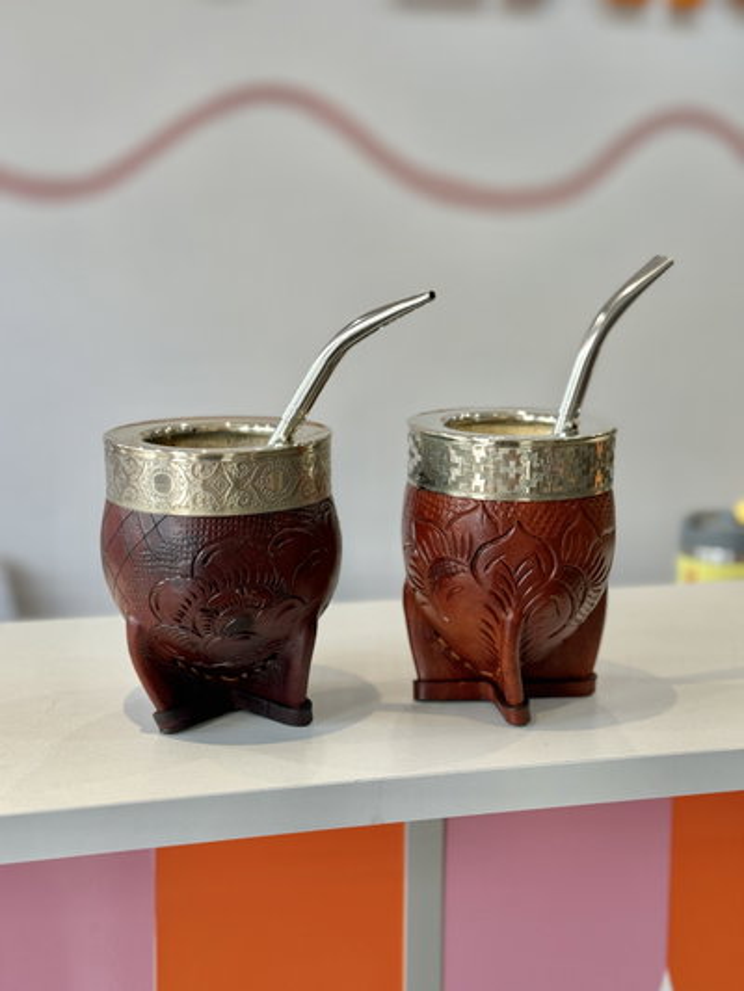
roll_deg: -0.8
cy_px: 496
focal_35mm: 48
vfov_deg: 39.6
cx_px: 372
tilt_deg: -7.6
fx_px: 1375
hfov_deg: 30.3
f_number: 1.78
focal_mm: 6.76
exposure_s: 1/121
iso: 80
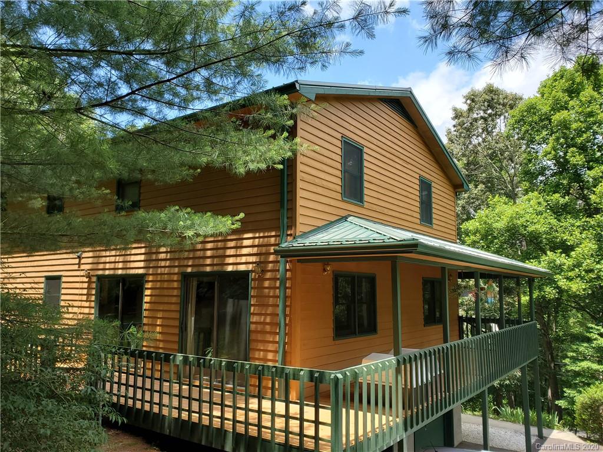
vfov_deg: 53.1
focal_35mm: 26
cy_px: 226
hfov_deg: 67.3
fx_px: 453
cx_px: 302
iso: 50
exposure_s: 1/552
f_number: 2.4
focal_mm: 4.3
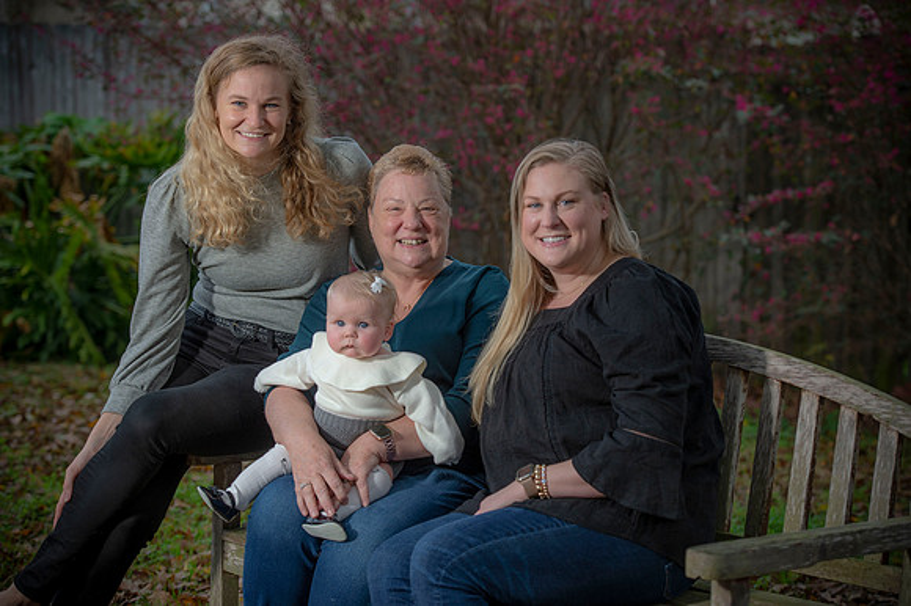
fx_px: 2403
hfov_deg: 21.5
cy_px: 303
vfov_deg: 14.4
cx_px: 456
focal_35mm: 95
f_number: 4.5
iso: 160
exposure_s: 1/200
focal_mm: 95
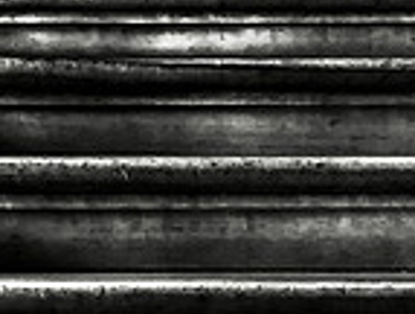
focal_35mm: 201
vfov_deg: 7.4
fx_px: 2416
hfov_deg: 9.7
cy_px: 326
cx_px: 418
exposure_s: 1/35
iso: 250
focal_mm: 7.5
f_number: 2.2
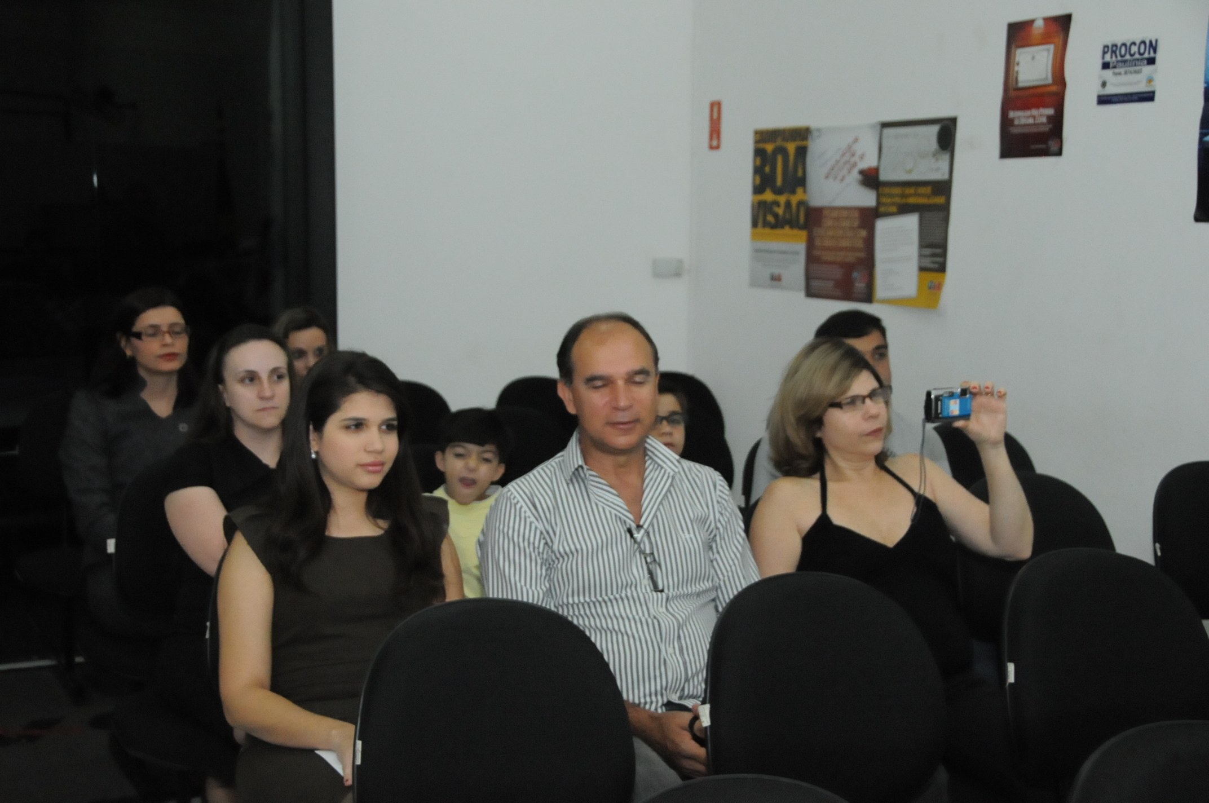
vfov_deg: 28.0
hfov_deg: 41.2
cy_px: 402
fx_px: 1610
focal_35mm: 48
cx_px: 604
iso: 3200
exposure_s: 1/250
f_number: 5
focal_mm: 32
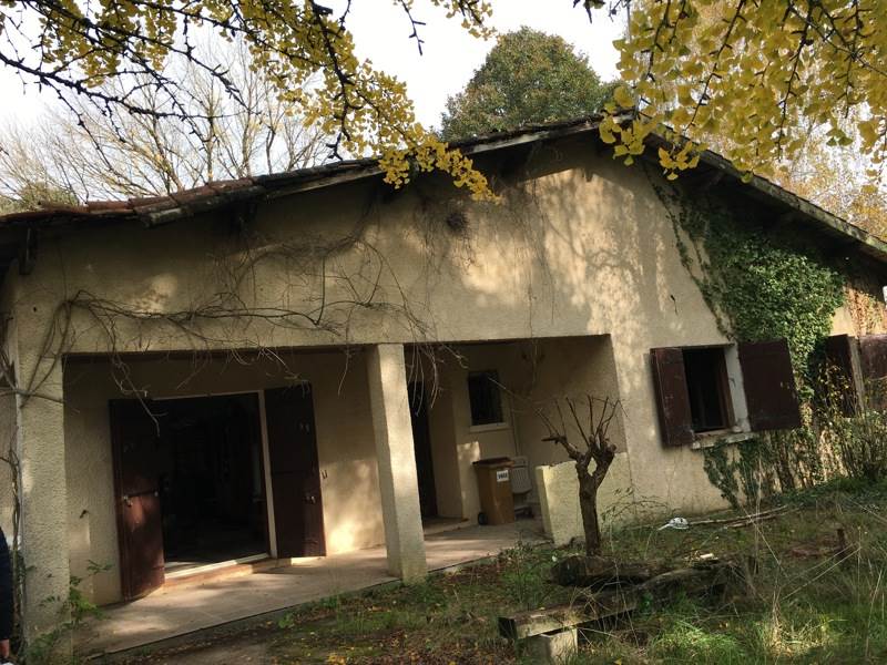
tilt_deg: +6.8
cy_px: 332
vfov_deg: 48.2
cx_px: 444
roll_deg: +6.2
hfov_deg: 61.7
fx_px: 743
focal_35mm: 29
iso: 25
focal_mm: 4.15
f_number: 2.2
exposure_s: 1/455
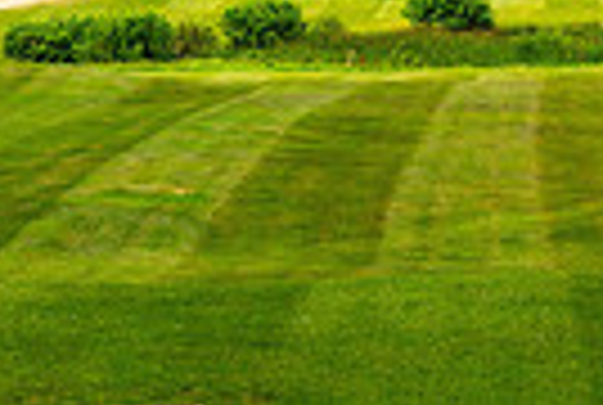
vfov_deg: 7.0
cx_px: 472
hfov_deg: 10.8
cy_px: -461
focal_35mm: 190
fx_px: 3190
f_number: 5
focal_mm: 44
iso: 200
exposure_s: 1/1000
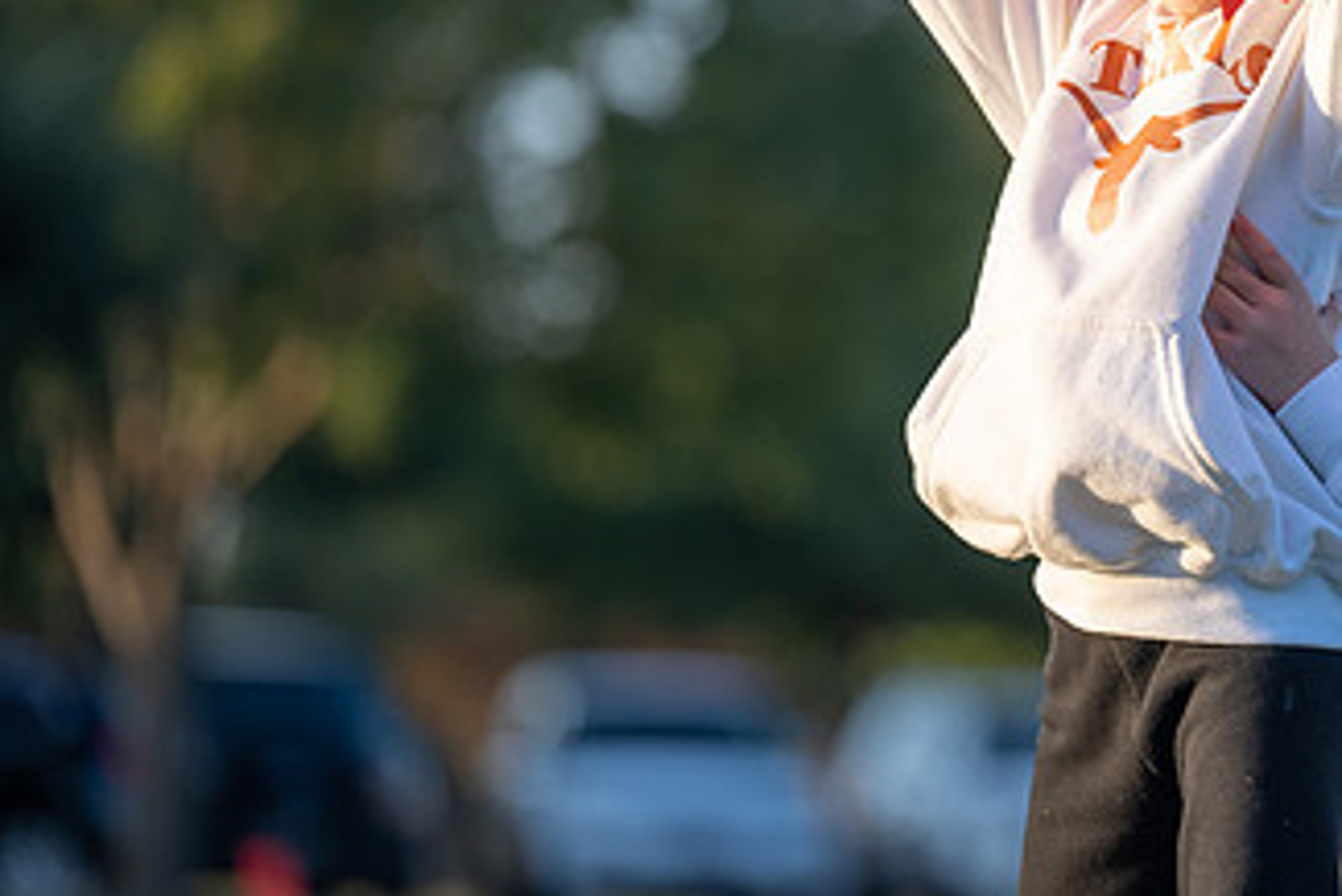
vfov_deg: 5.2
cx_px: 1193
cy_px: 188
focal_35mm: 266
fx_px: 9920
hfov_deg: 7.7
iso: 125
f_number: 2.8
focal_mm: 149
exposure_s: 1/640
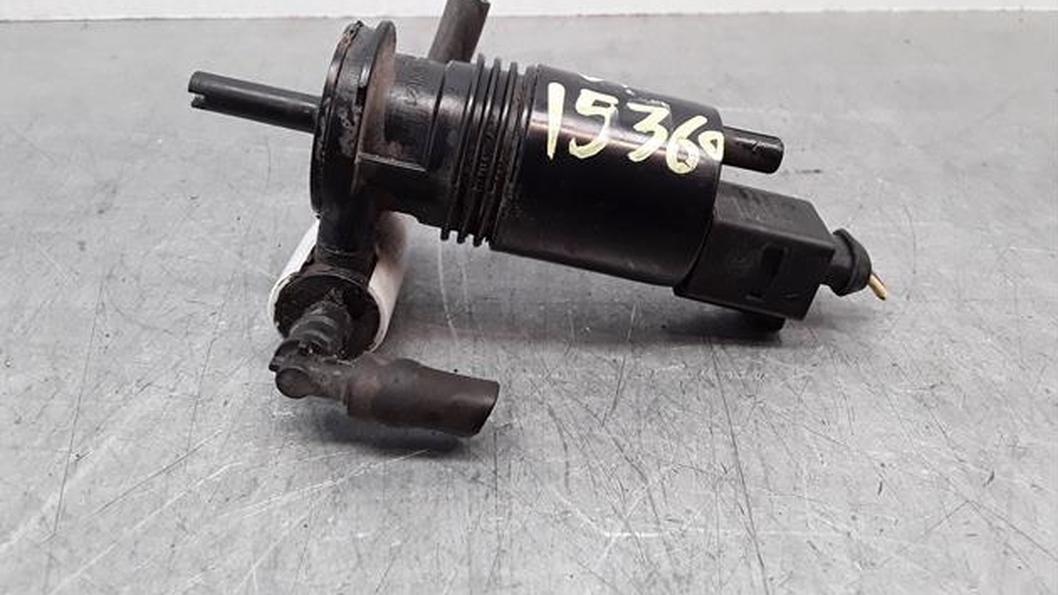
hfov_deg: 62.6
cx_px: 524
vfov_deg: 37.5
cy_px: 220
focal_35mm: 31
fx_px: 869
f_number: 1.9
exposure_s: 1/100
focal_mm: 2.91
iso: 100
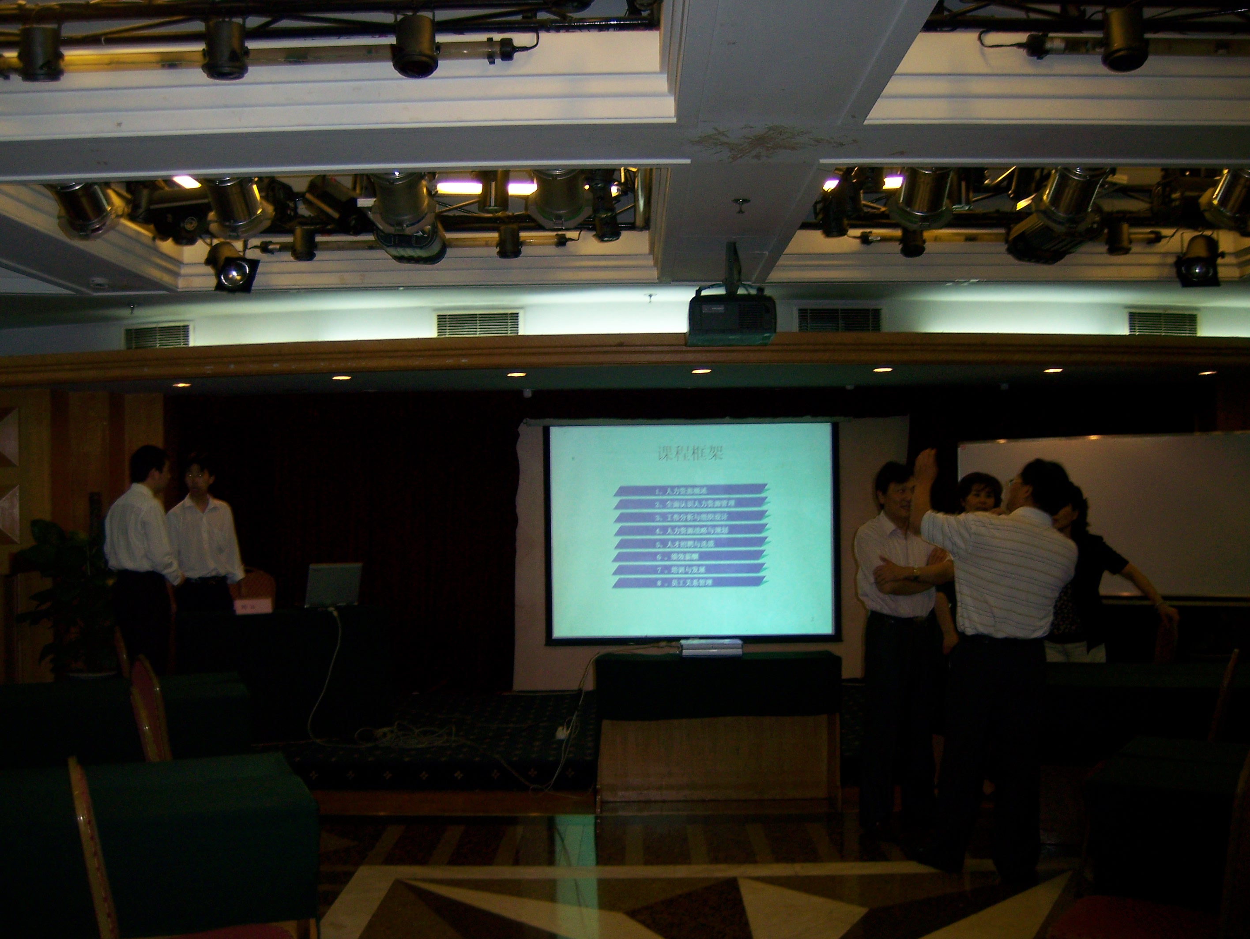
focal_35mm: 36
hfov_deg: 51.3
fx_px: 1301
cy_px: 470
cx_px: 625
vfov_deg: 39.7
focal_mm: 6
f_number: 2.8
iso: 125
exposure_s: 1/60
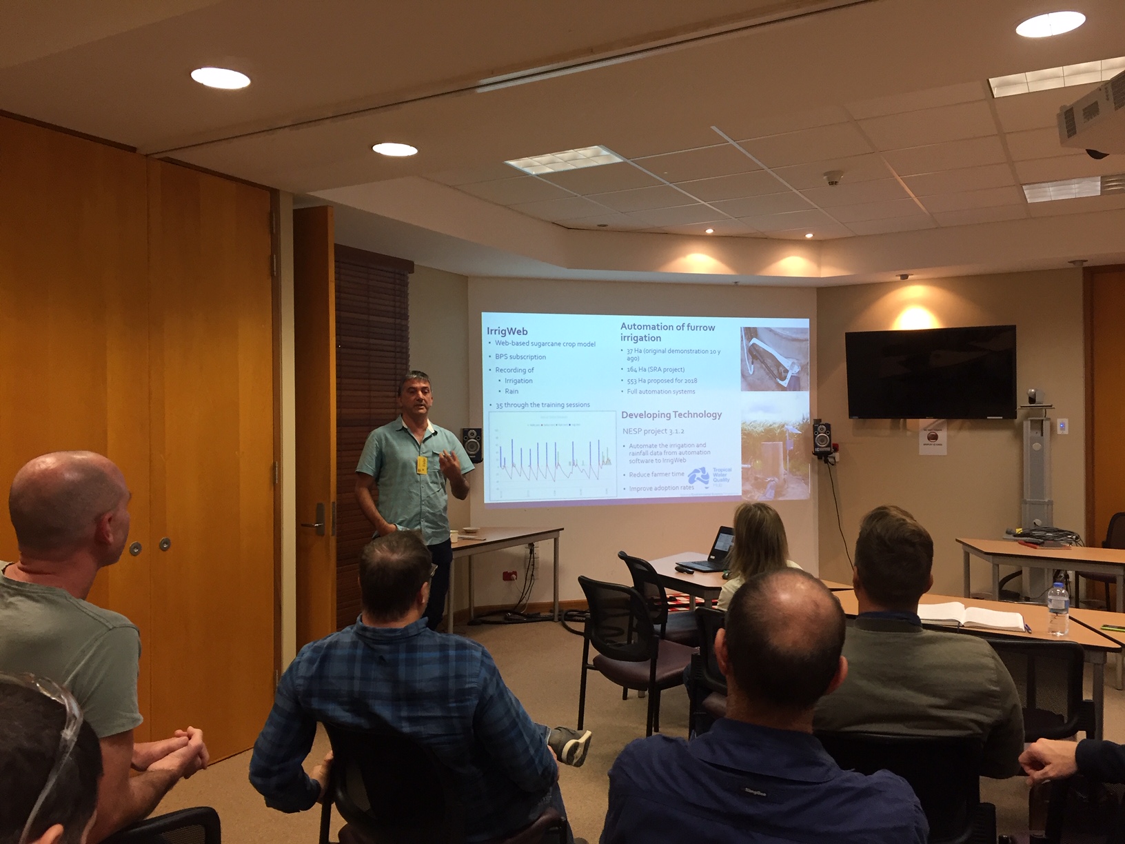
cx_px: 562
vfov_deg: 48.2
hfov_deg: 61.7
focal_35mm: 29
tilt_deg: -0.4
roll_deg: -0.8
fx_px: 942
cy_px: 422
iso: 64
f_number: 2.2
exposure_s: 1/33
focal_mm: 4.15
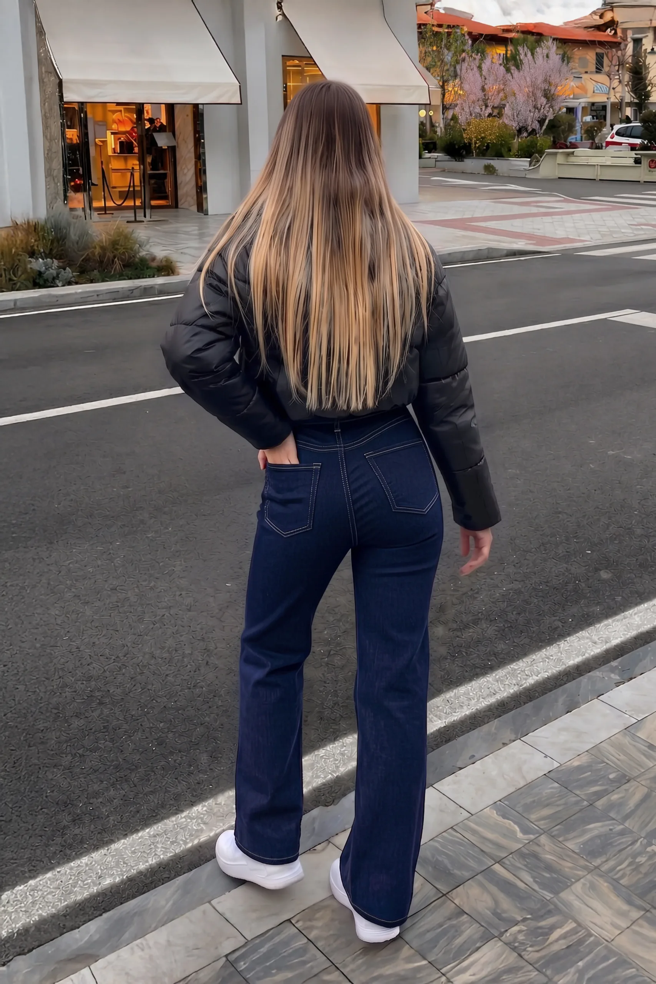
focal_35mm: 35
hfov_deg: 37.9
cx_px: 328
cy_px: 492
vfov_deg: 54.4
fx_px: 956
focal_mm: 35
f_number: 4
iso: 320
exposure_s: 1/160
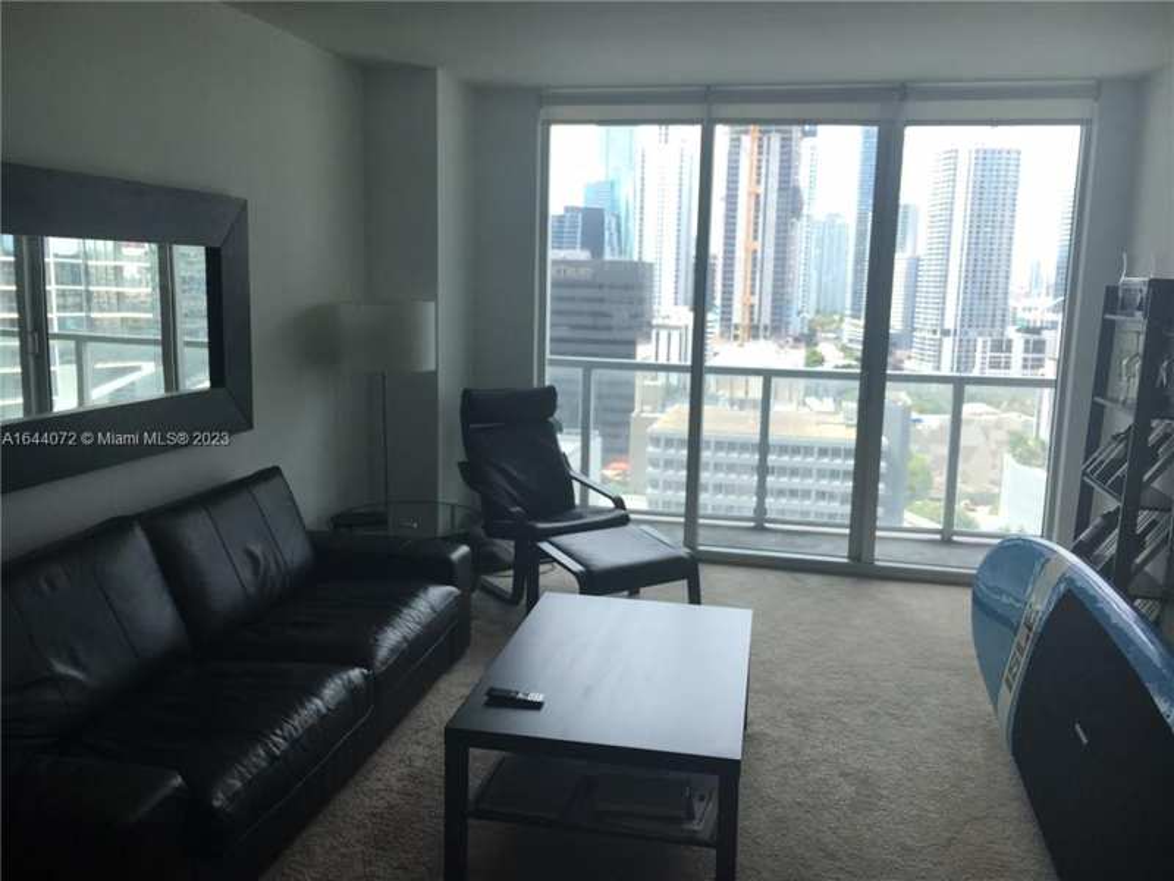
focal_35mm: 29
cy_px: 440
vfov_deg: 48.2
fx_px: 984
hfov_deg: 61.7
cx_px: 587
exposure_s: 1/160
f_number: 2.2
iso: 25
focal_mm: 4.15
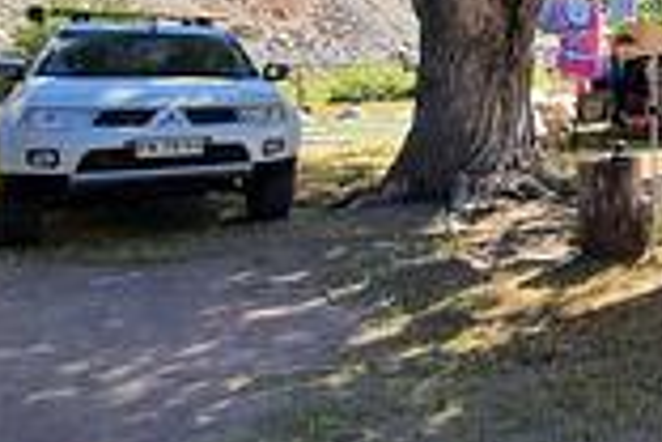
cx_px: 859
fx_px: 680
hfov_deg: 35.5
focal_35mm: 37
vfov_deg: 33.8
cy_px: 34
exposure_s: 1/531
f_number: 2.2
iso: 40
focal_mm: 1.74
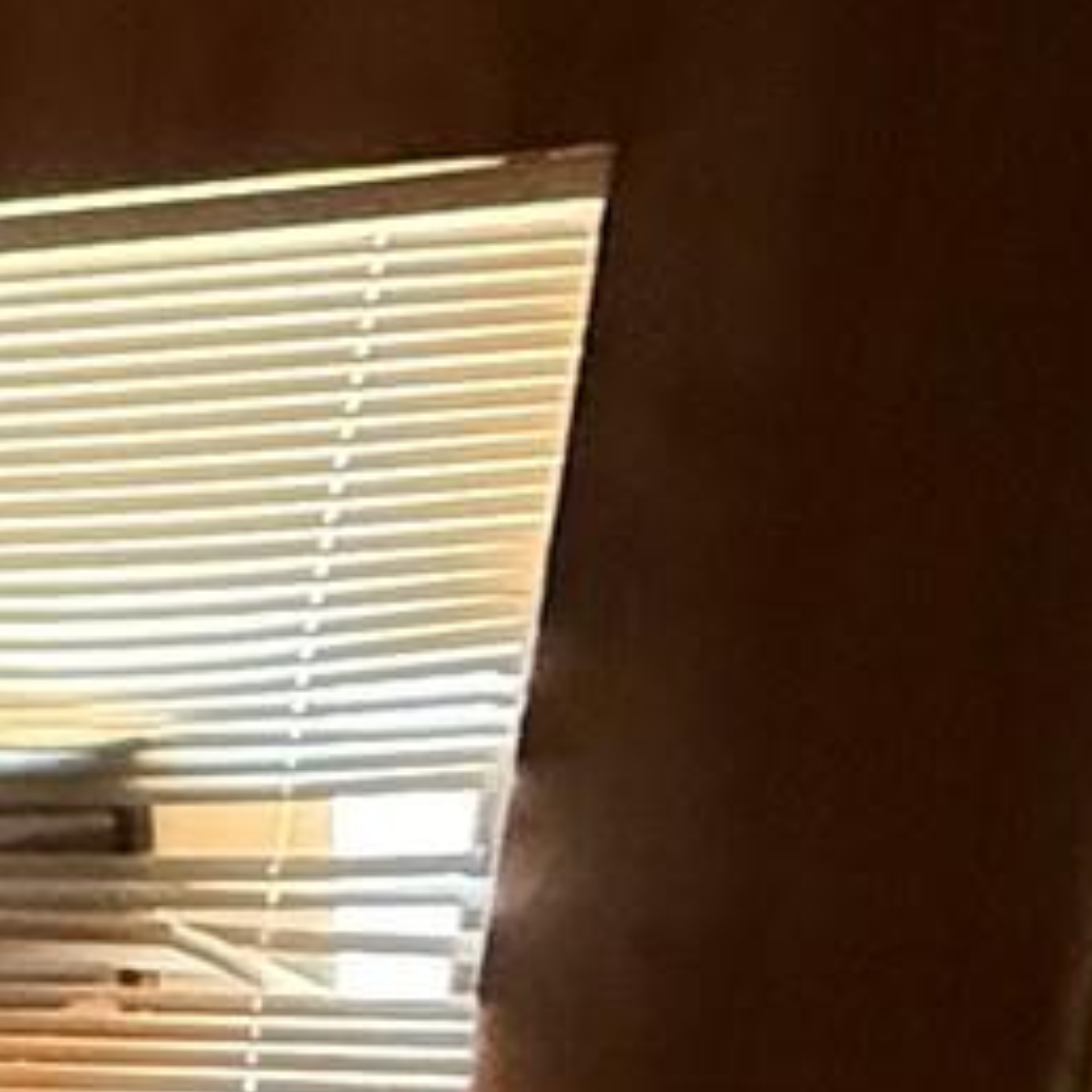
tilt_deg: -6.9
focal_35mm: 98
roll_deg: -0.6
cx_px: -3112
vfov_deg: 16.9
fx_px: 3498
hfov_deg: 8.6
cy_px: 1345
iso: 1250
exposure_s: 1/40
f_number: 2.2
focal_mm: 2.22
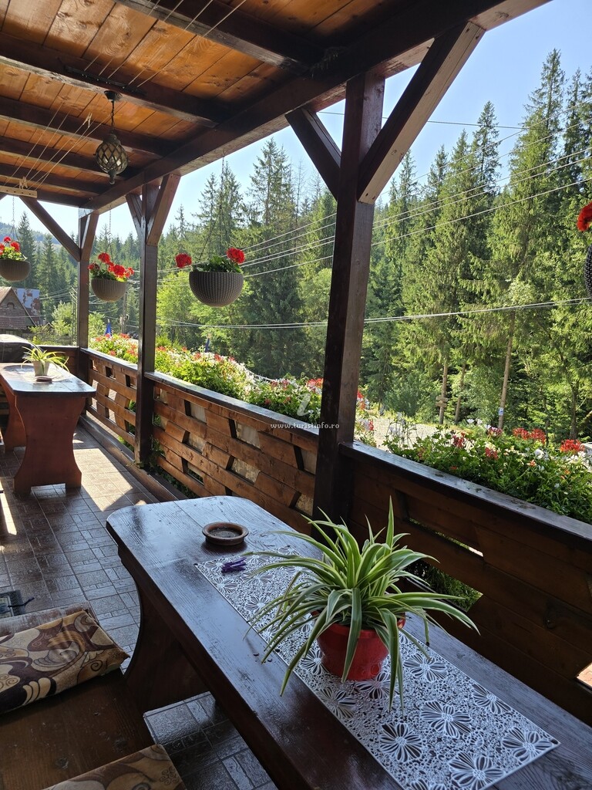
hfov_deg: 58.9
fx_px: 524
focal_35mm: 23
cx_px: 296
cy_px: 395
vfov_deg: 73.9
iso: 12
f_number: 1.7
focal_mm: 6.3
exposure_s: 1/417
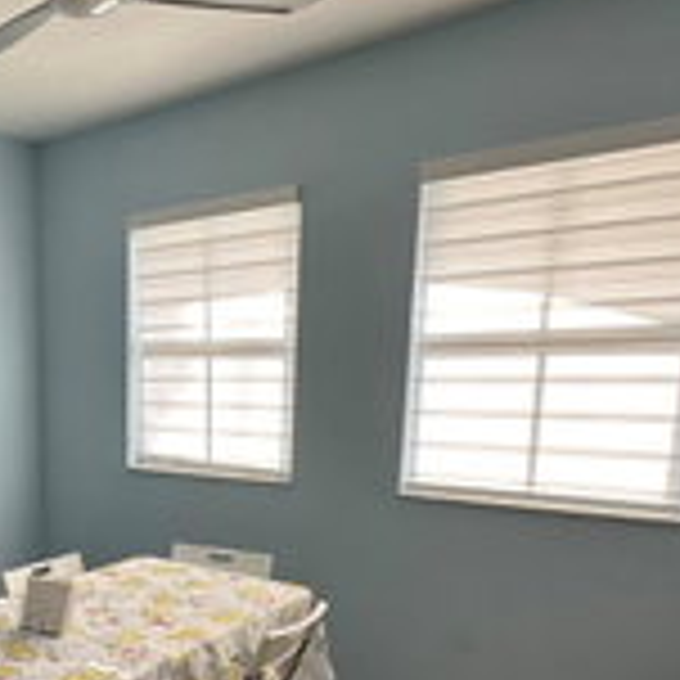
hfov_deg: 42.3
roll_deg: +0.8
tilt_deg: -11.4
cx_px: 38
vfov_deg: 45.6
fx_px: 778
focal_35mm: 35
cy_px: 509
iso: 40
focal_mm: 2.22
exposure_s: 1/115
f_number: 2.2
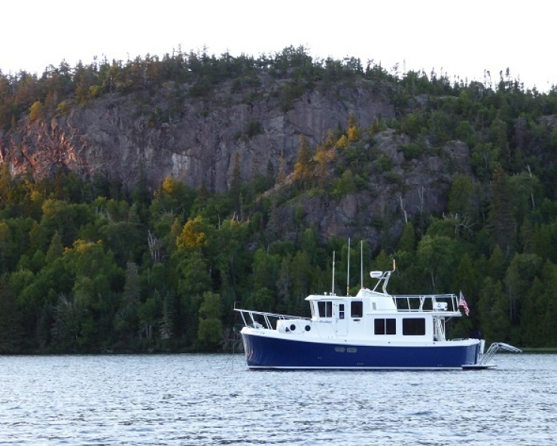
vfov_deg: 16.2
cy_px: 225
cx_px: 298
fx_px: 1566
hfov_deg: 20.2
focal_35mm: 95
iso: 400
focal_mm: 16.1
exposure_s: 1/40
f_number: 4.9
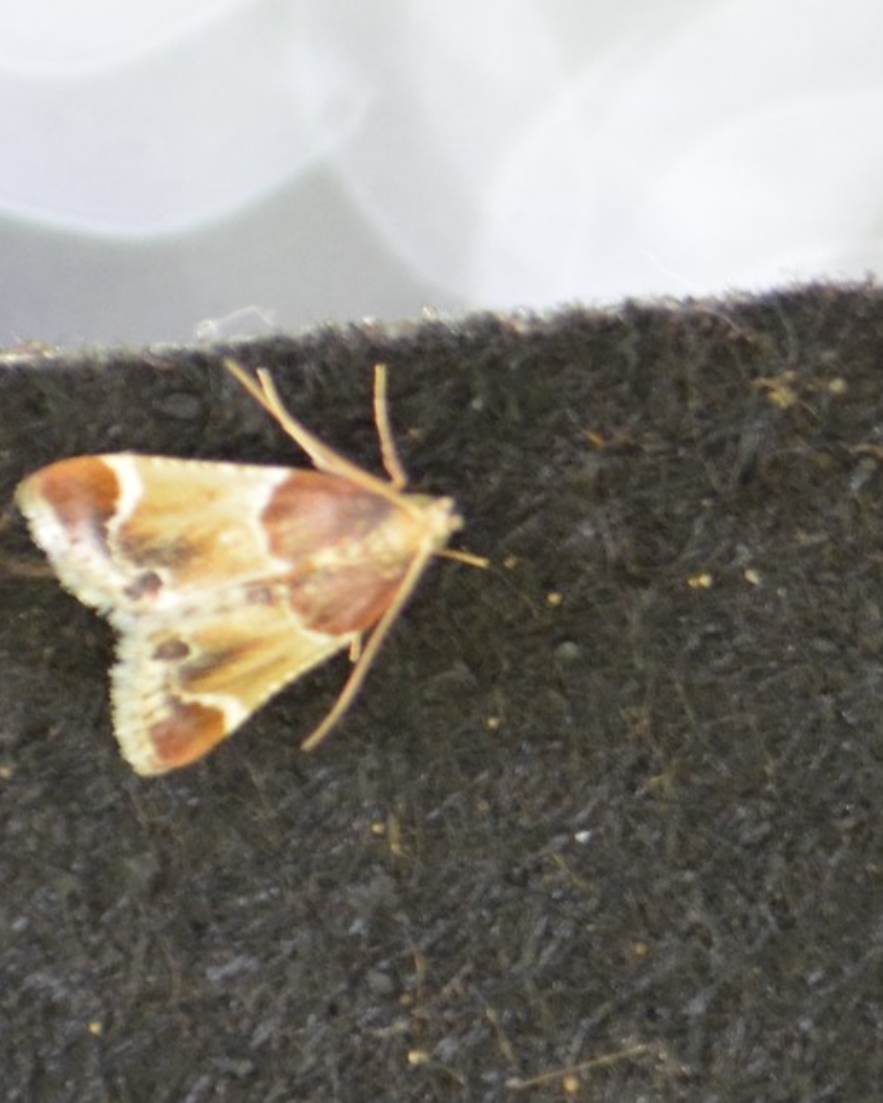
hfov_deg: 3.7
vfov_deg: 4.6
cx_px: 250
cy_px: 552
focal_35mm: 424
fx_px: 13844
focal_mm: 200
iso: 1600
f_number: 5
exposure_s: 1/15
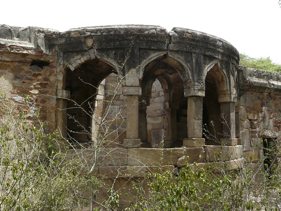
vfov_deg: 32.2
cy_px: 106
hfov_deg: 42.1
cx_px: 140
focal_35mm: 45
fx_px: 365
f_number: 4.5
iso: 100
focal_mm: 4.6
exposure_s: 1/250
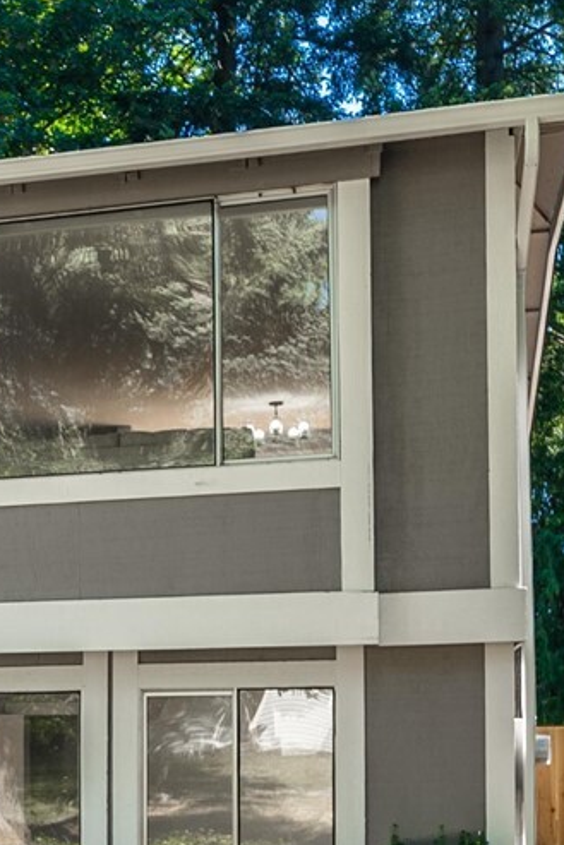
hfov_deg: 19.1
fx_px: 1291
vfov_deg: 35.7
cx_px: -436
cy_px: 602
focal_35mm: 55
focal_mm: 16
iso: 80
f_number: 7.1
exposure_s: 1/30
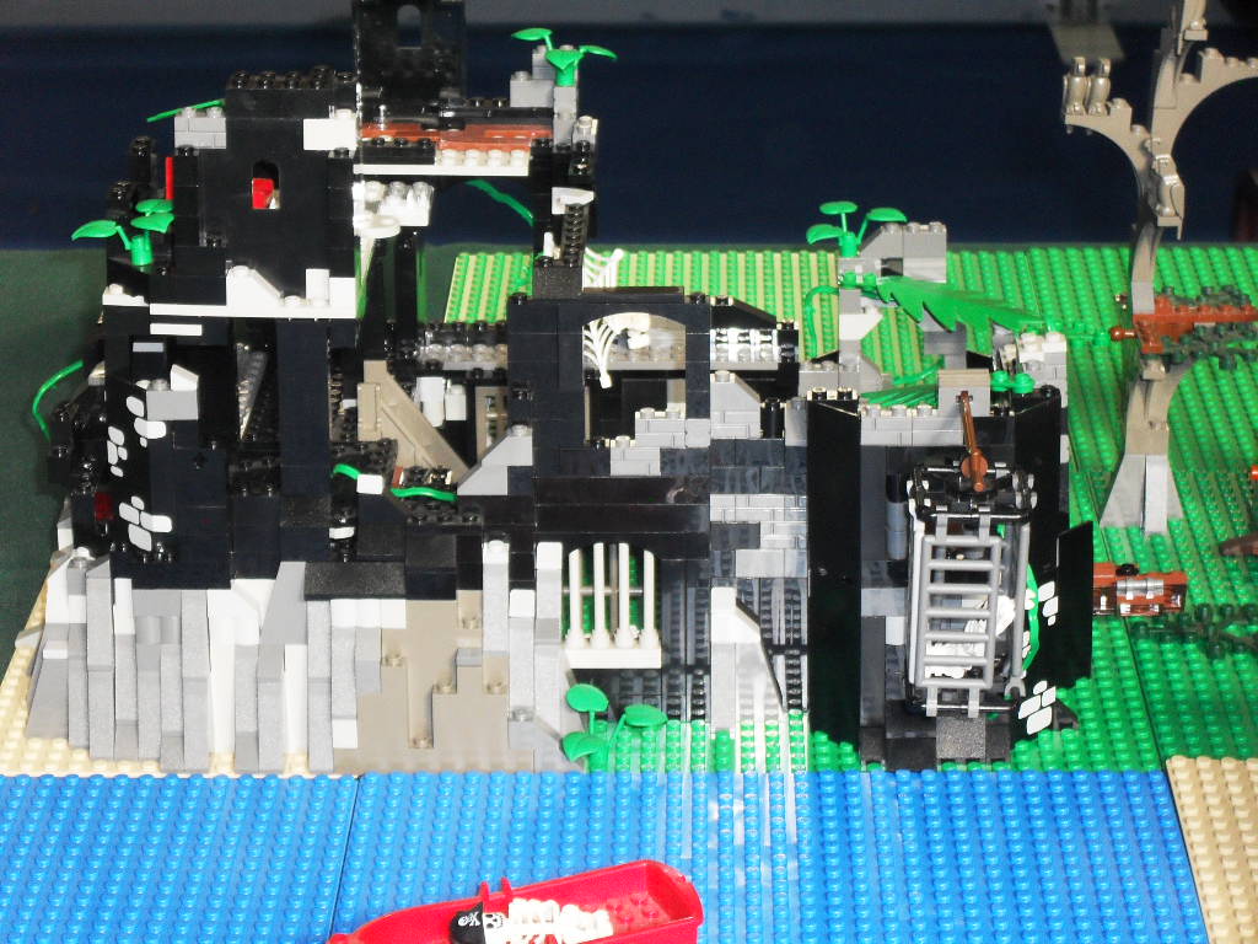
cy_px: 472
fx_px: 3816
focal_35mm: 105
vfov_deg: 14.1
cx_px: 629
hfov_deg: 18.7
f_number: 5.8
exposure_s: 1/60
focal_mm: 18.9
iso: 200
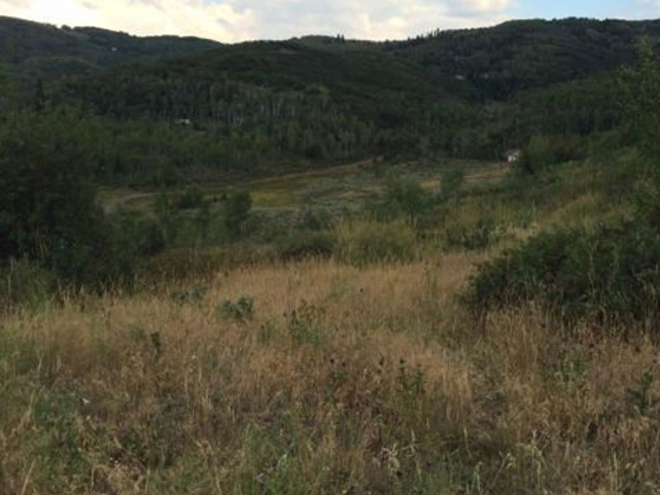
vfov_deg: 36.8
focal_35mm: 39
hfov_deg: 47.9
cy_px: 226
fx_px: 744
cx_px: 341
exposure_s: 1/533
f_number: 2.2
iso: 32
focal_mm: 4.15
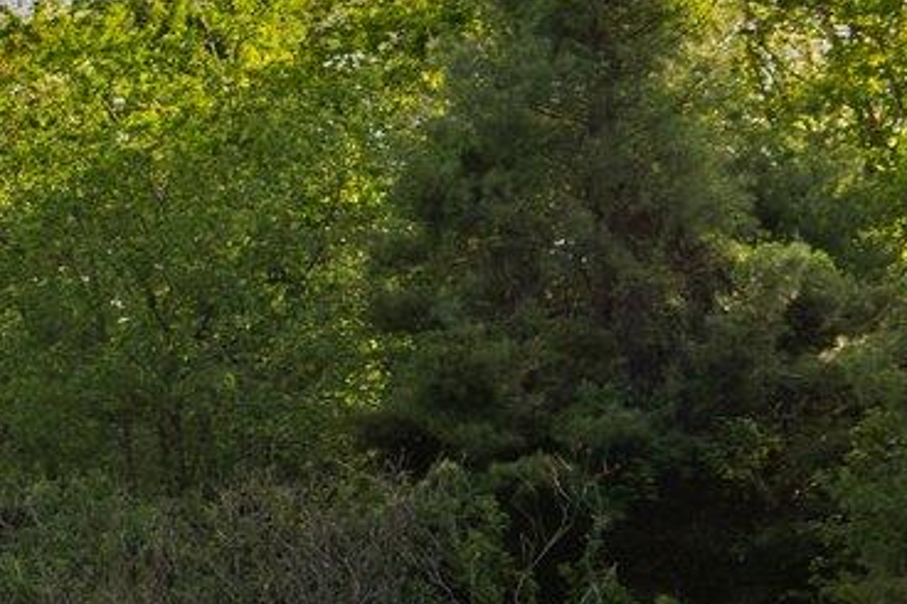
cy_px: 871
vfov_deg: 6.9
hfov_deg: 10.3
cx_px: -256
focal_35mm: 195
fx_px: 4910
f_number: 11
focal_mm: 35
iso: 50
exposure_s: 1/125
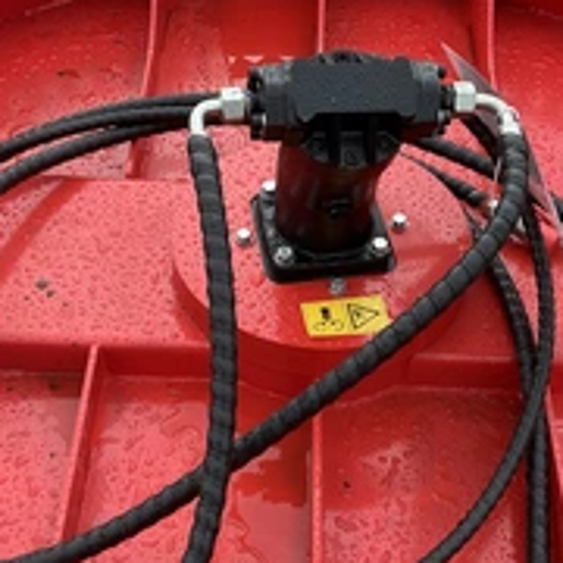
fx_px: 1049
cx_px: 288
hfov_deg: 30.0
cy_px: 328
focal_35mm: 57
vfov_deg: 30.0
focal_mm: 3
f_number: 1.8
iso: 20
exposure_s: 1/172
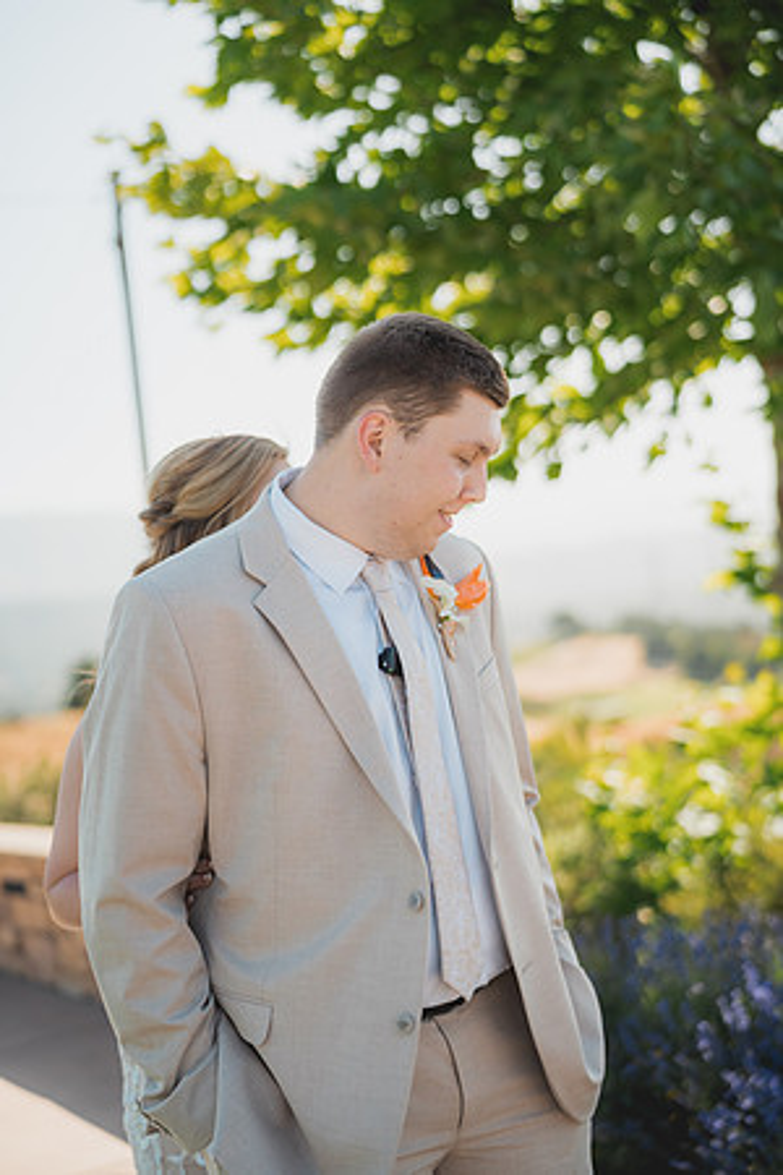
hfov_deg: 27.0
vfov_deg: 39.6
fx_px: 1631
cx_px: 392
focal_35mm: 50
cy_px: 588
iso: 125
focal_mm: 50
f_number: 1.8
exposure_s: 1/2000
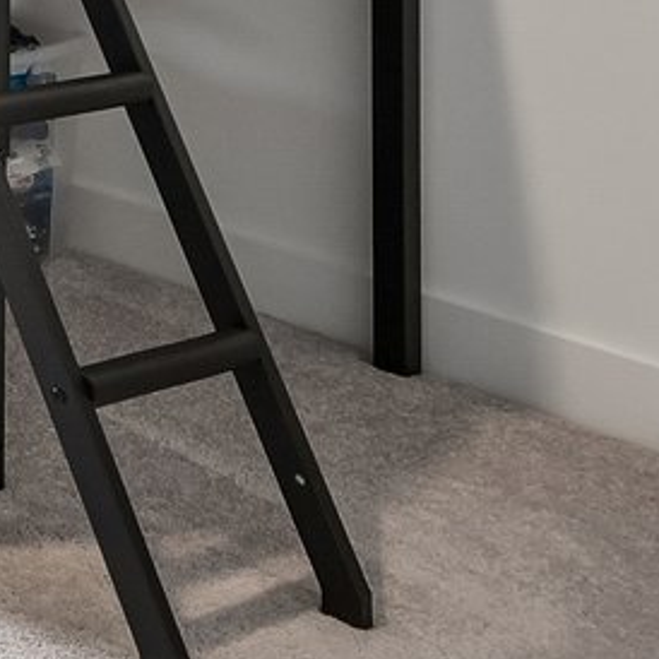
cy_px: -441
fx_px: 1917
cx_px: -1051
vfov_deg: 16.9
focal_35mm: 89
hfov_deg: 13.0
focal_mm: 14
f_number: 8
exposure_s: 1/15
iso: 250
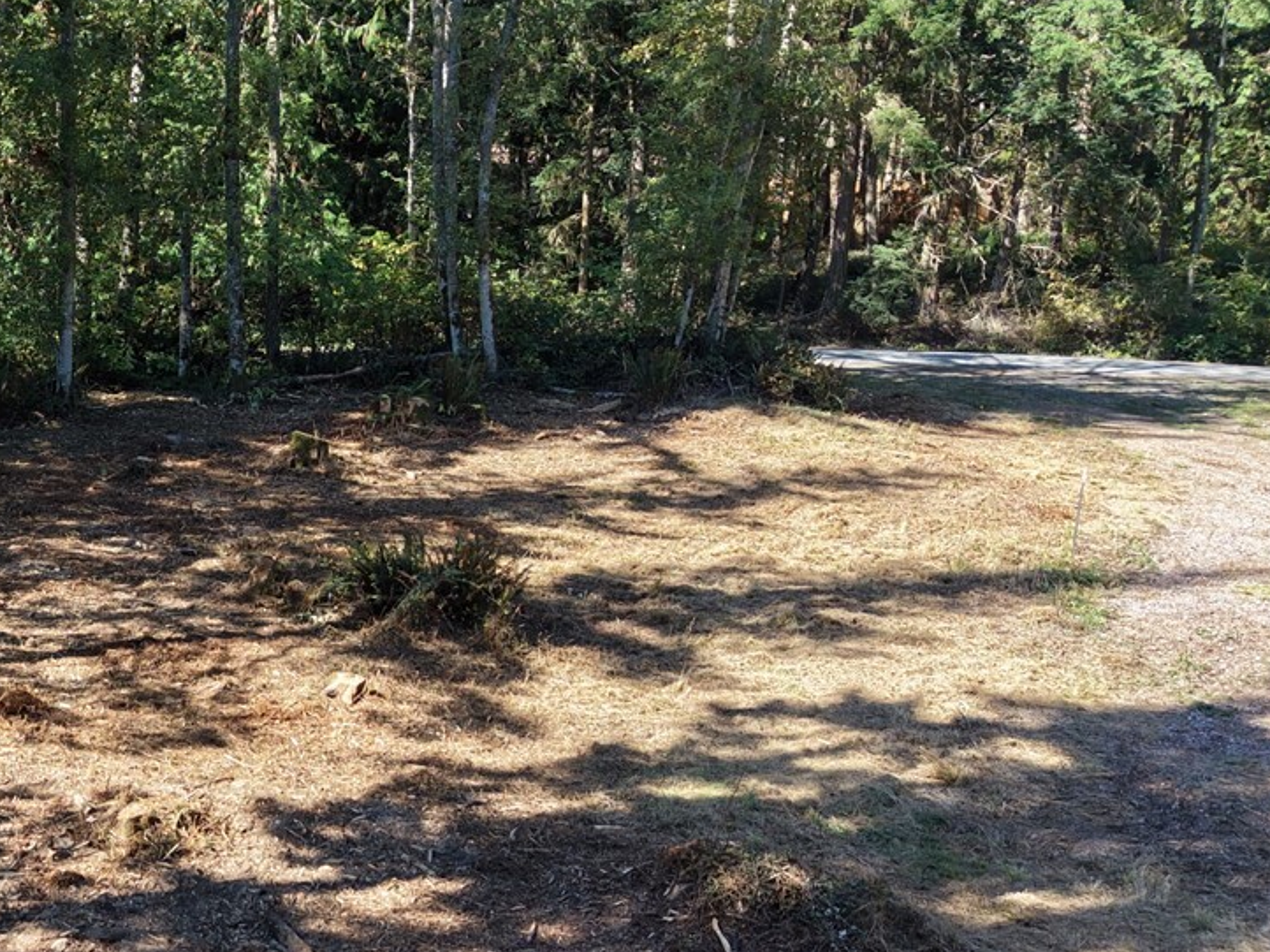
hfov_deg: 34.4
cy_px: 628
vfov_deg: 28.4
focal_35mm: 51
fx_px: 1870
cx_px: 23
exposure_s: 1/500
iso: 100
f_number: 1.8
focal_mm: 8.67
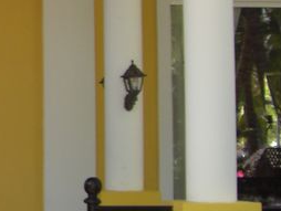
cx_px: -225
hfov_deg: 11.9
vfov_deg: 9.7
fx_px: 1243
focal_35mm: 153
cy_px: 17
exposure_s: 1/160
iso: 64
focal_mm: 6.2
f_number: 2.7
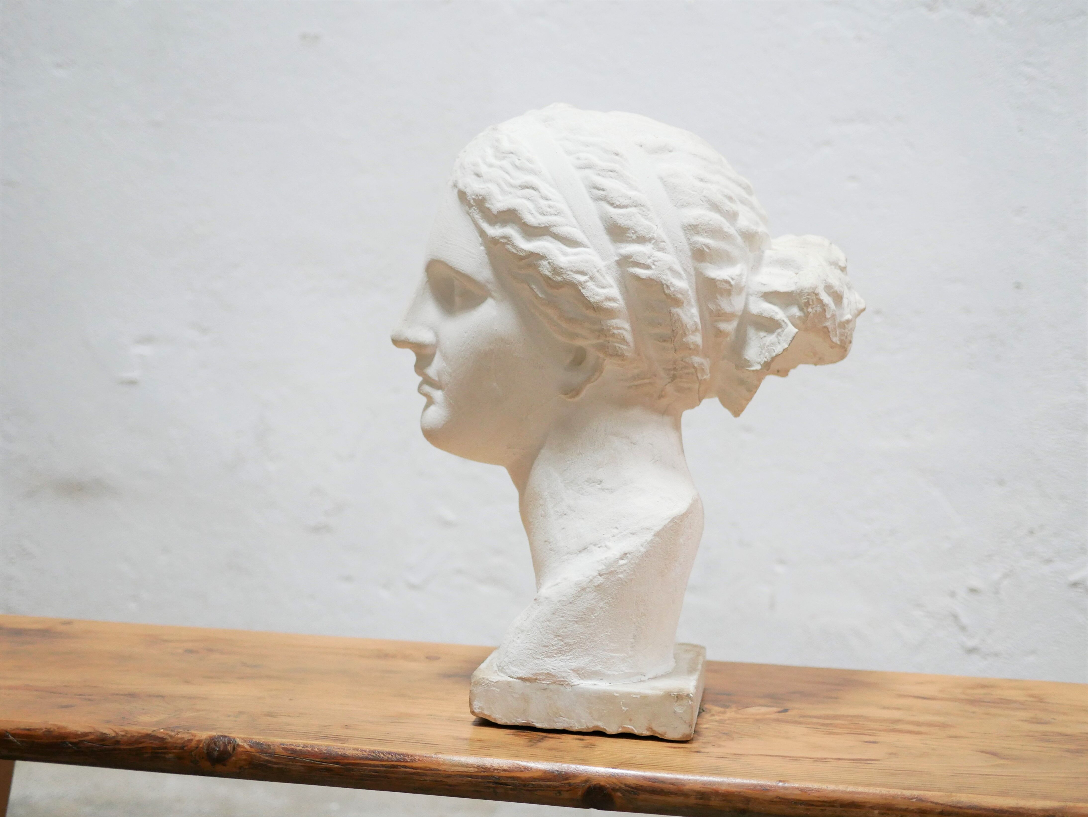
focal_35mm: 40
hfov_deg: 46.8
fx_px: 1258
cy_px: 408
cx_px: 544
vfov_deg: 36.0
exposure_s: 1/60
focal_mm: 20
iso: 1000
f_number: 1.7
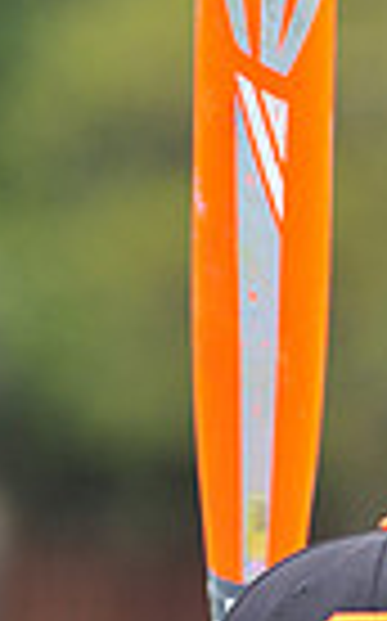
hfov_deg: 2.0
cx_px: 243
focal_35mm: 663
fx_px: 11212
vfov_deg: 3.2
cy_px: 788
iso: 400
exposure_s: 1/320
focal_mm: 155
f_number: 5
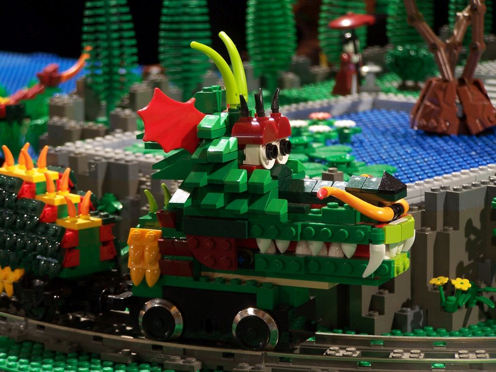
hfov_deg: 14.2
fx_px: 1992
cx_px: 248
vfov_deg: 10.7
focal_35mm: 139
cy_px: 186
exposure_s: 1/2
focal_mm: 23.1
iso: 80
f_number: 3.2
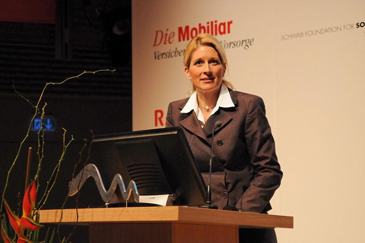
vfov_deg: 16.5
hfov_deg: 24.6
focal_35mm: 82
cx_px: 182
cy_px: 122
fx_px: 836
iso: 1600
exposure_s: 1/200
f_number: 3.2
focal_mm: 55
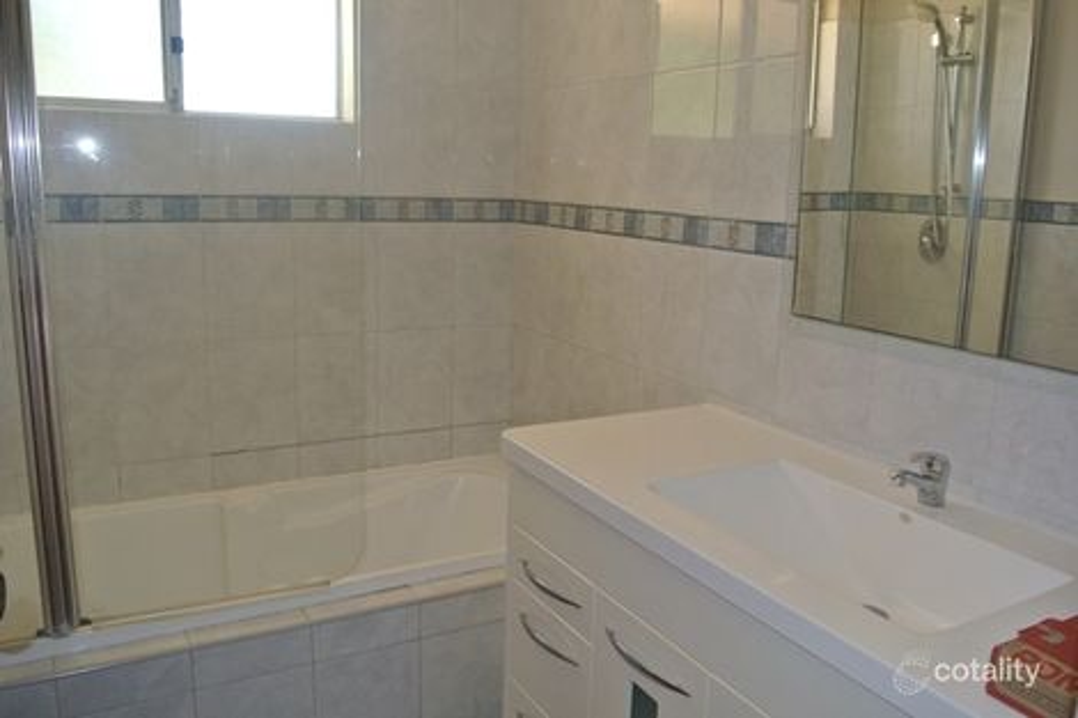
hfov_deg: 63.7
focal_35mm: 29
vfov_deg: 44.9
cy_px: 359
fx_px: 868
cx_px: 539
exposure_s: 1/60
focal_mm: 11
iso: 200
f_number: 4
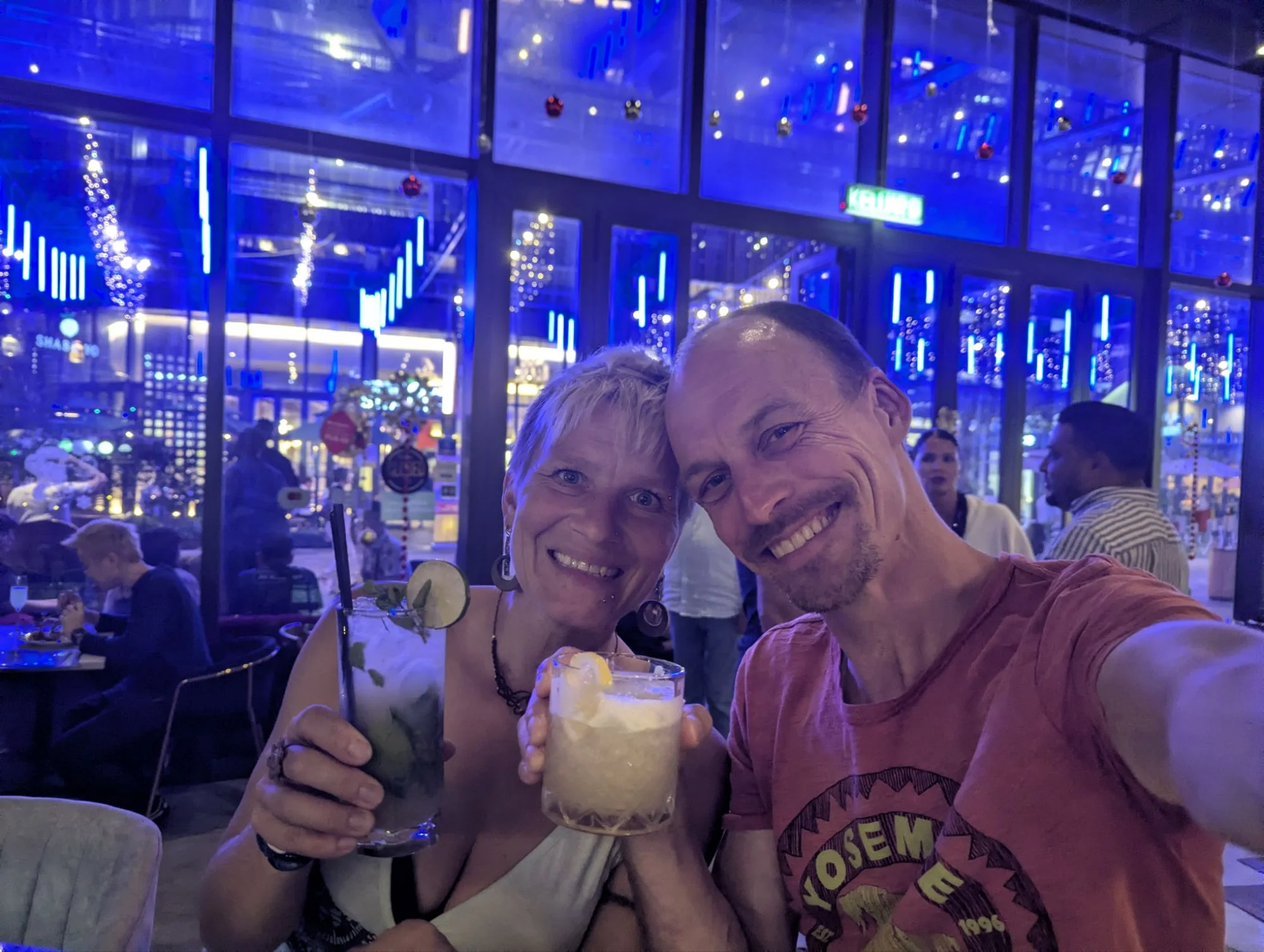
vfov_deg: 56.9
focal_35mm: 24
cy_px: 476
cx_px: 632
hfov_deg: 71.5
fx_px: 878
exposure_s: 1/100
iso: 882
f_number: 1.85
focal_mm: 6.81
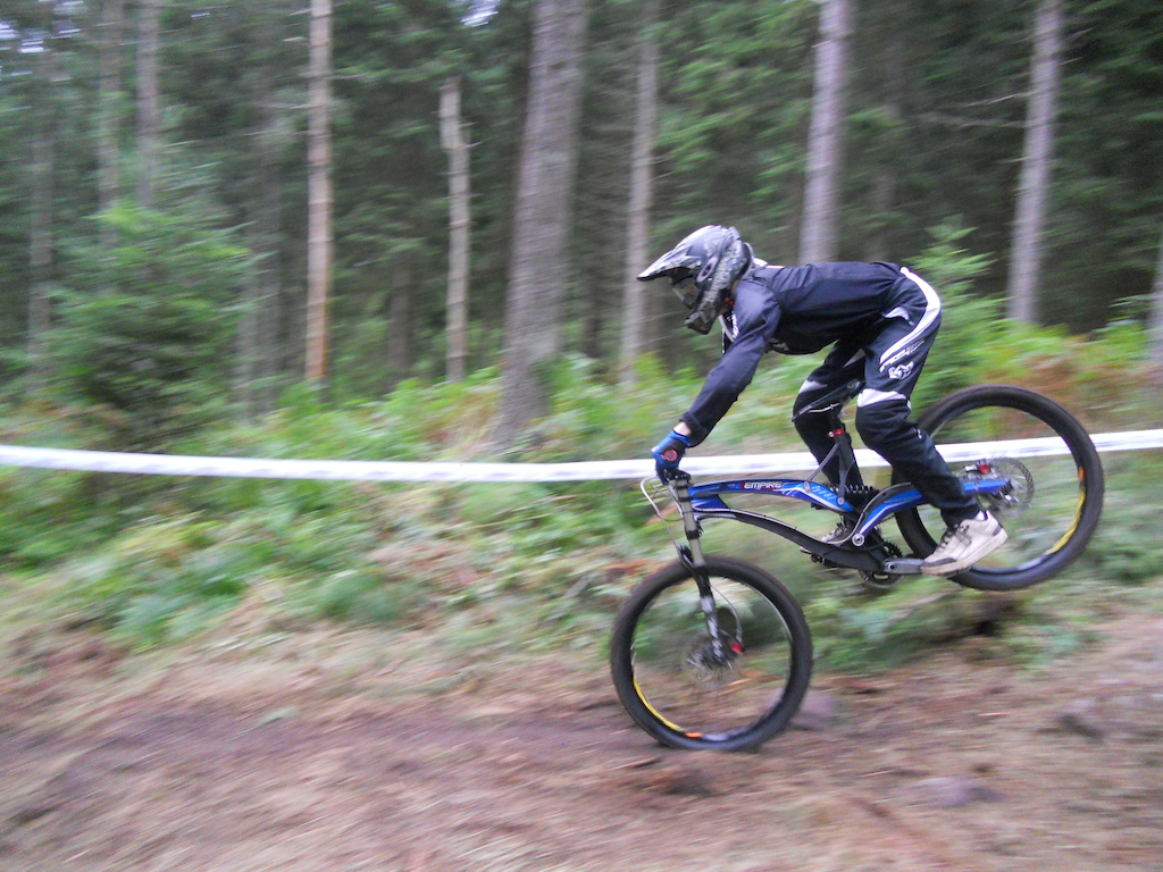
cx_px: 582
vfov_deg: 51.4
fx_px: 907
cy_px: 436
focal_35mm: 27
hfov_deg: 65.3
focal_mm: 4.9
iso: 400
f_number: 3.2
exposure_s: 1/100
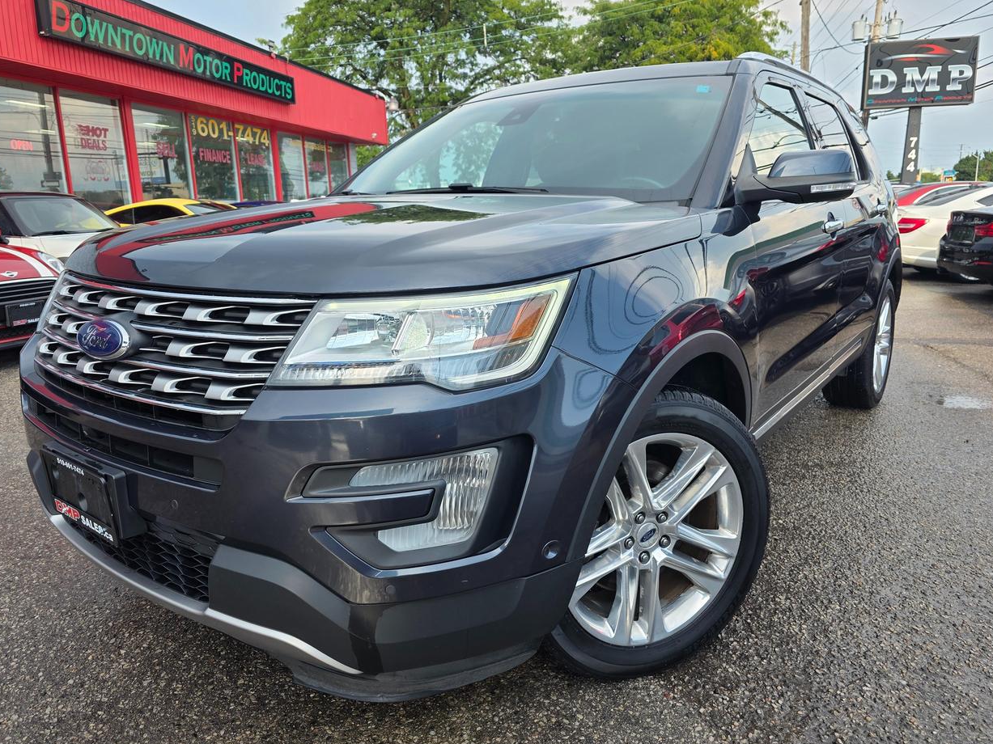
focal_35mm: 24
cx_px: 486
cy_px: 361
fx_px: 688
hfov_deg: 71.6
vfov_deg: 56.8
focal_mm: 6.3
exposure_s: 1/775
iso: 40
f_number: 1.7
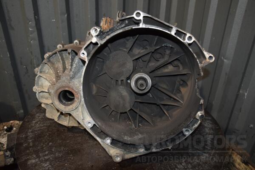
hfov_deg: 67.4
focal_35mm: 27
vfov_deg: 47.9
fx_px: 191
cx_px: 128
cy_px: 85
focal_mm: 18
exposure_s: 1/60
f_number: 5
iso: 800
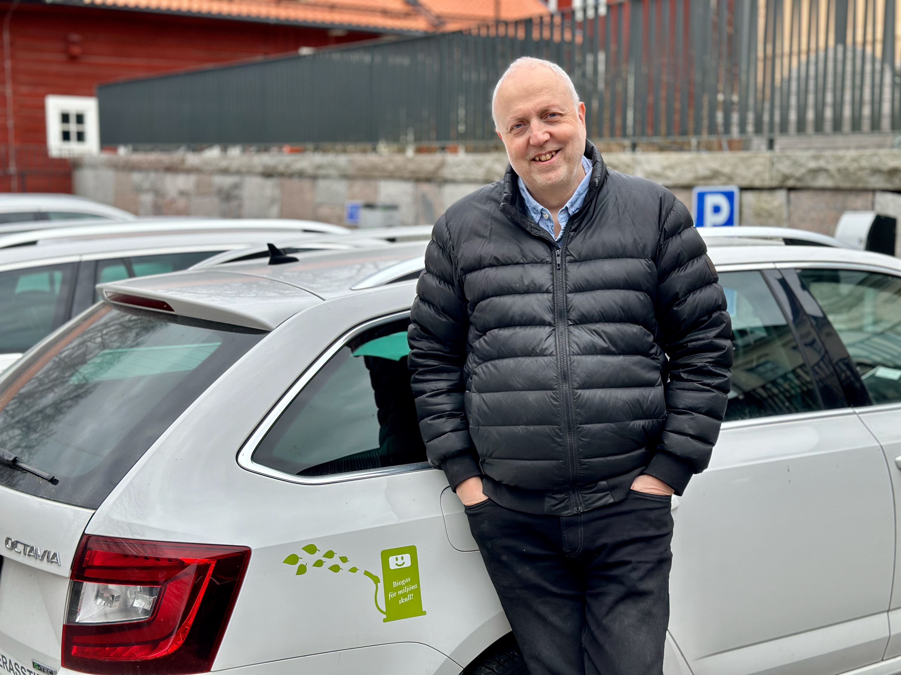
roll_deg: +0.2
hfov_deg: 39.7
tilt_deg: -7.0
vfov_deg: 30.3
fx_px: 1249
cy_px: 338
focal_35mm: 48
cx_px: 450
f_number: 1.78
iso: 80
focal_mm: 6.86
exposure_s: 1/2358
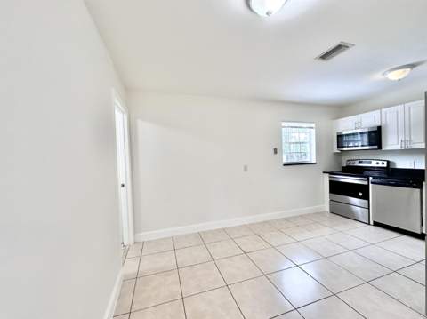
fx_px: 173
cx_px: 214
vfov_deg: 85.6
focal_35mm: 14
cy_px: 160
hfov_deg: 102.1
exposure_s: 1/60
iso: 250
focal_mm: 2.22
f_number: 2.2
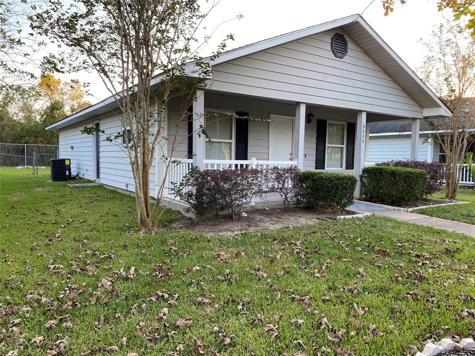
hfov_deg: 67.3
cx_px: 238
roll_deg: -1.4
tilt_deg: -2.7
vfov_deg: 53.1
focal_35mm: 26
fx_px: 357
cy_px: 178
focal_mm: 4.25
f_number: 1.8
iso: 50
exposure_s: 1/121
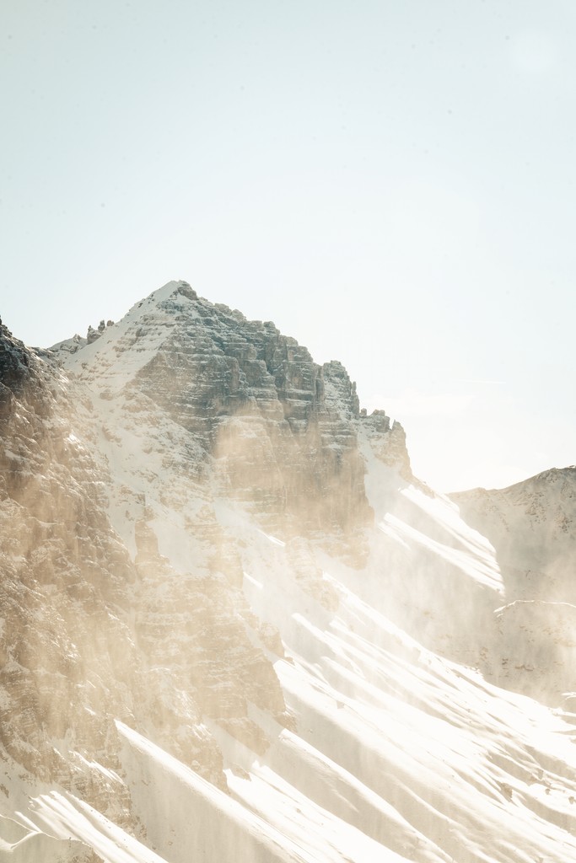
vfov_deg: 17.2
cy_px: 432
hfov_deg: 11.5
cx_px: 288
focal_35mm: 119
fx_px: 2855
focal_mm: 119
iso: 200
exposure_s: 1/100
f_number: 18
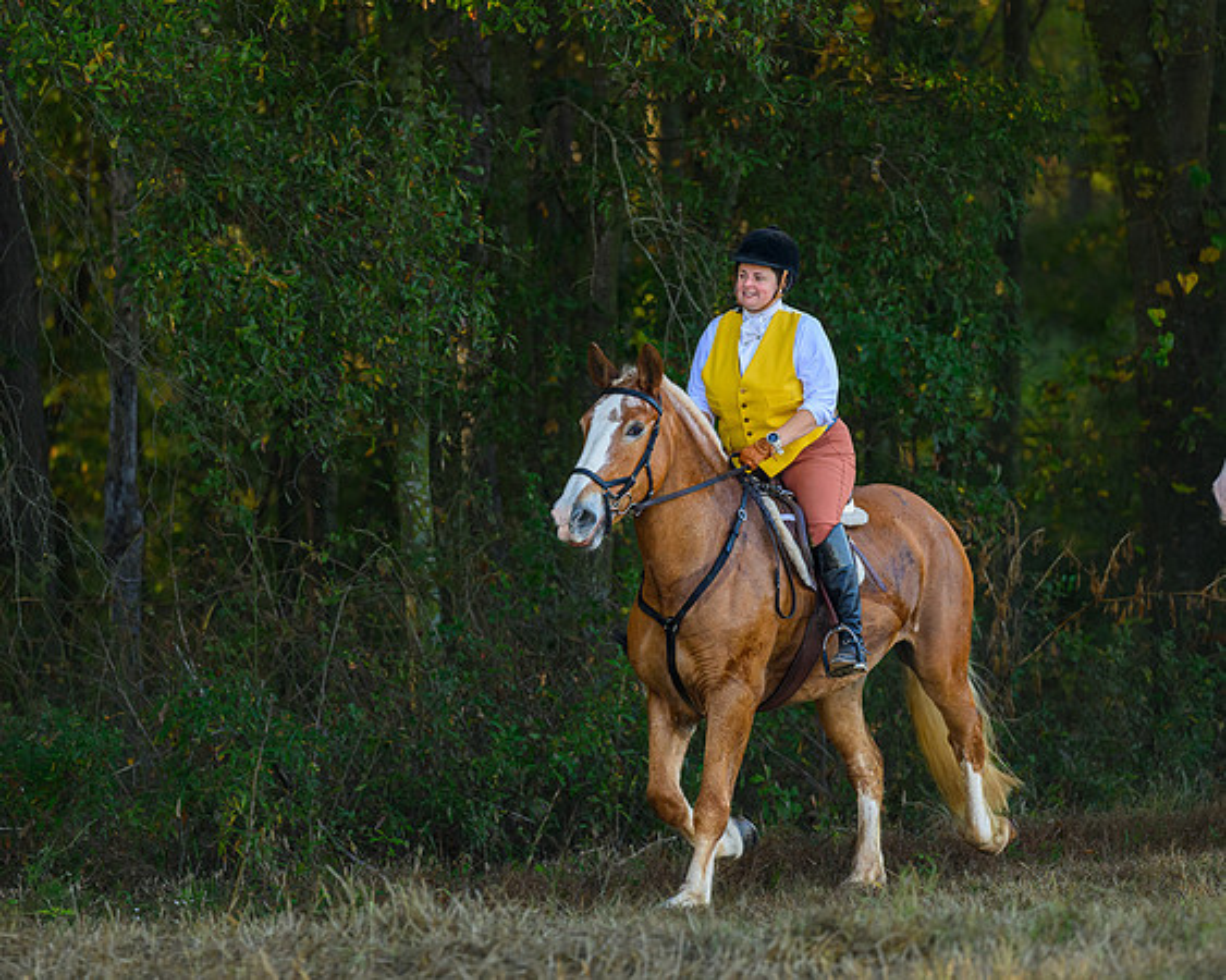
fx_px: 10090
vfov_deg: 5.6
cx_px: 657
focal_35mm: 278
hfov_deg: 7.0
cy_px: 448
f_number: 4
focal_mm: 200
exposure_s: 1/400
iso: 1000
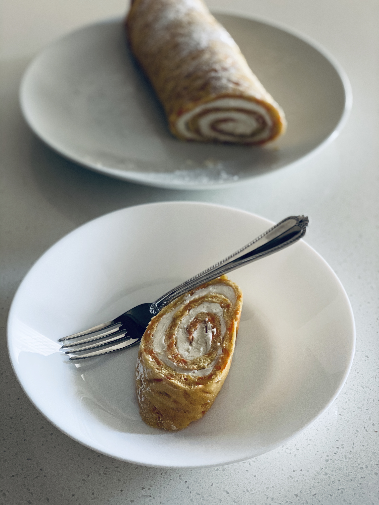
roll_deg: -1.3
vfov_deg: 36.8
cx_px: 190
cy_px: 252
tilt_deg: -42.5
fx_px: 759
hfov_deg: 28.0
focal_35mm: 52
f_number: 2
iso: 250
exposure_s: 1/40
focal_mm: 6
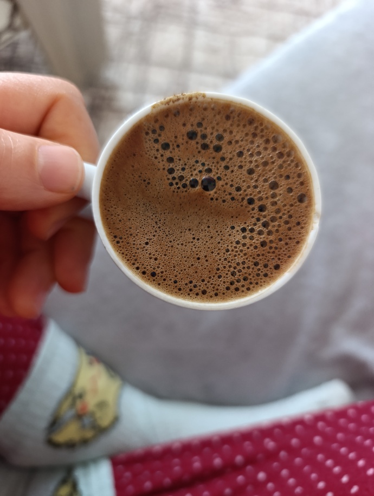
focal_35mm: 23
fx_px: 330
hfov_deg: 59.0
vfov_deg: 73.8
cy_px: 248
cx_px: 187
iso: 1600
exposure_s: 1/25
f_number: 1.6
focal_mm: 6.14
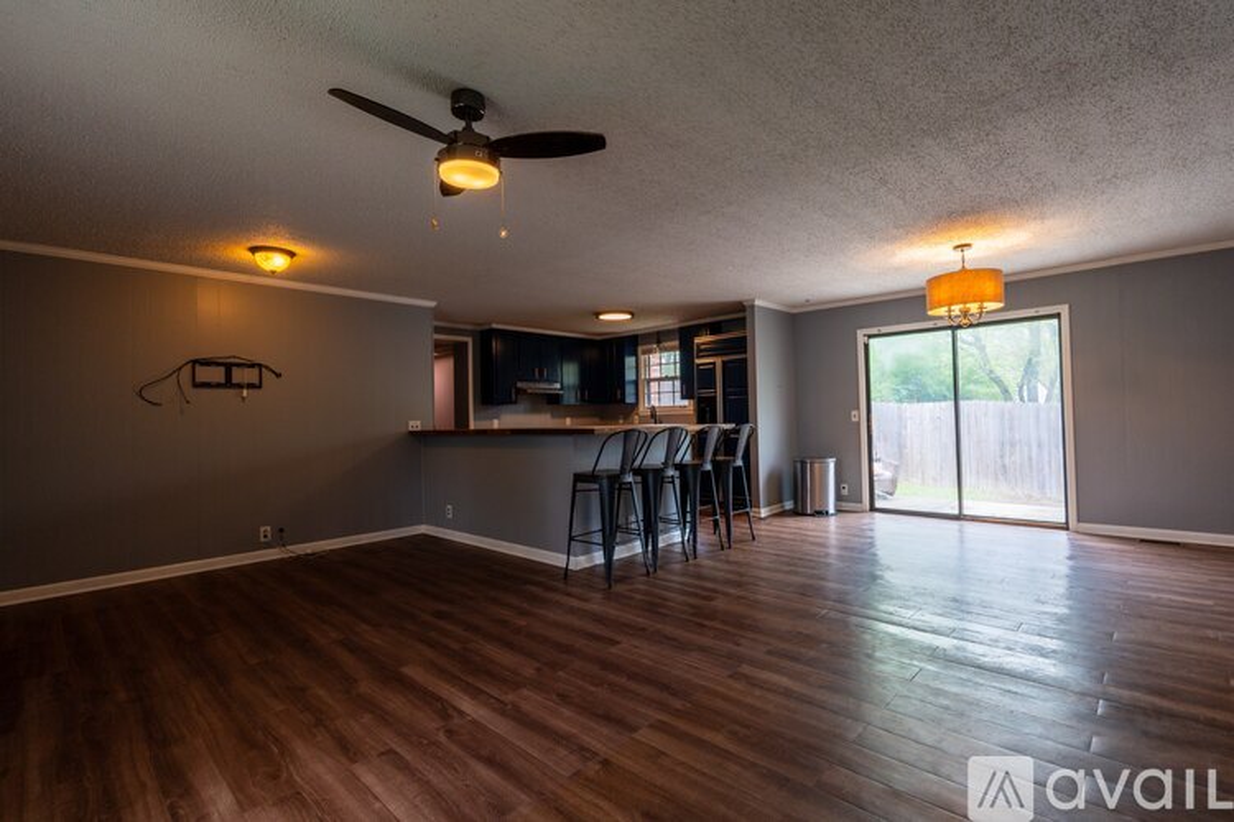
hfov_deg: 95.0
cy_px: 411
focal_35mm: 16
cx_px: 617
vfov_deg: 72.1
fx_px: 566
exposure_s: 1/50
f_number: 4
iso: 50
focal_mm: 11
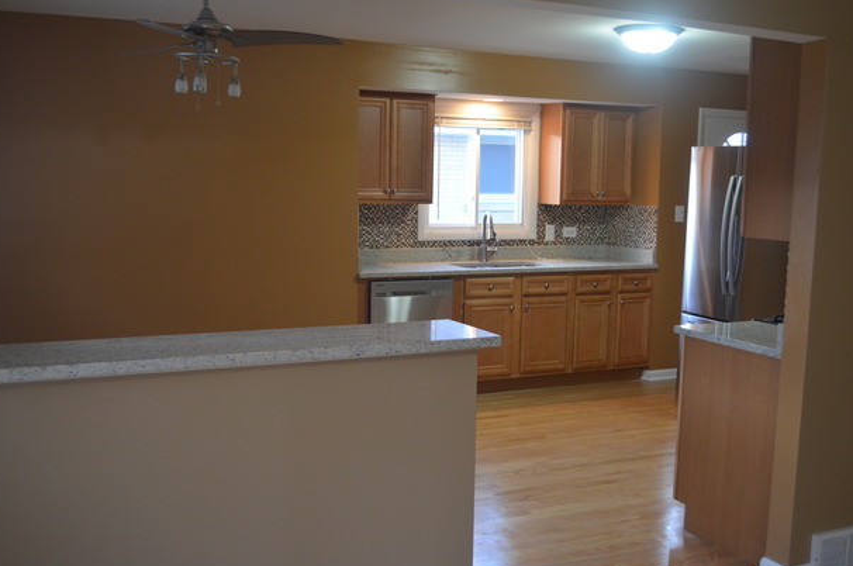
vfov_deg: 34.9
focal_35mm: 38
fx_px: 899
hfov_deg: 50.8
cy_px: 287
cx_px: 429
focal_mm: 24
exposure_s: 1/50
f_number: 4
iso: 800
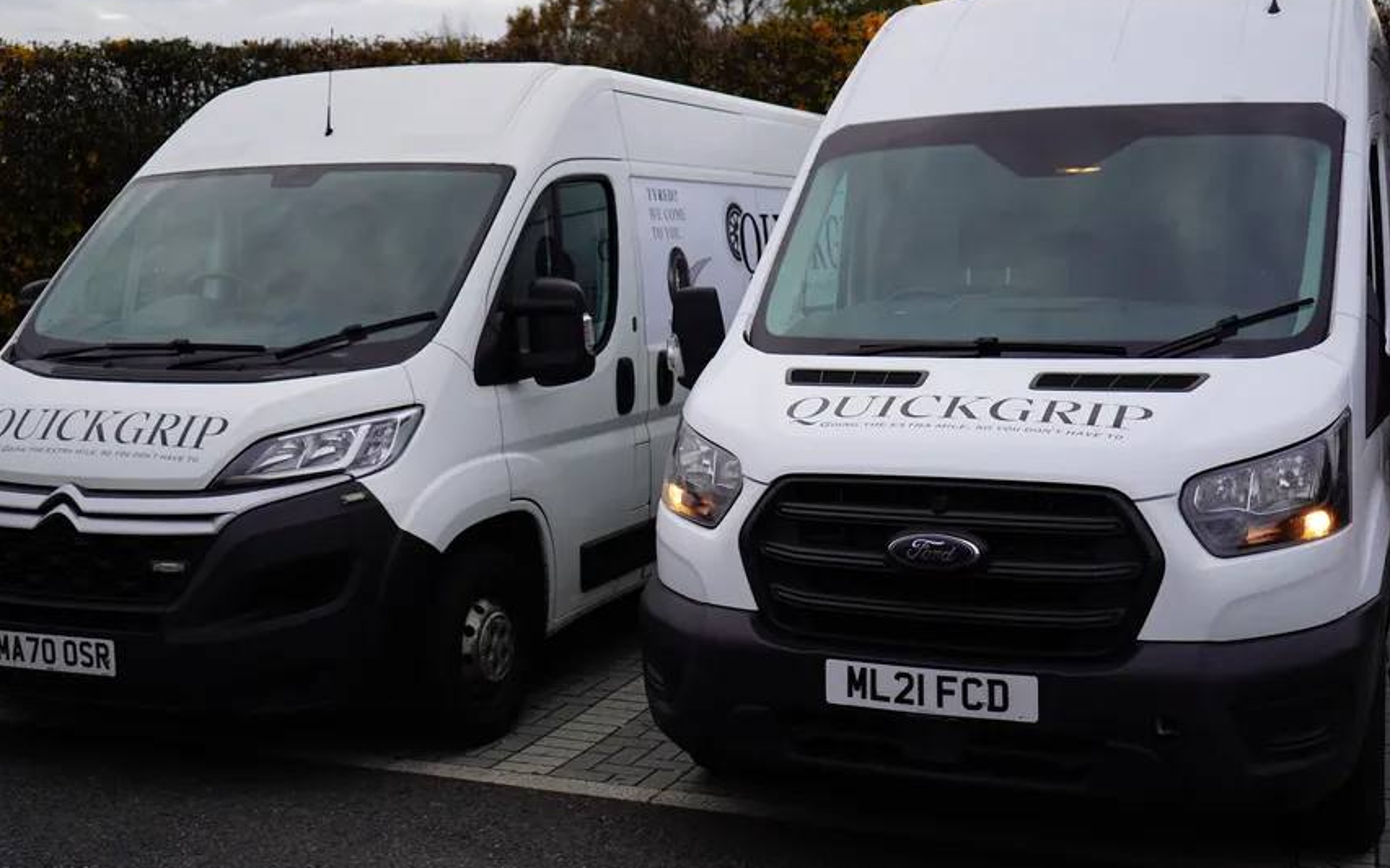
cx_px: 704
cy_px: 391
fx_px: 1629
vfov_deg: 29.8
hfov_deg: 46.2
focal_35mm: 43
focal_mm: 40
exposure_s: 1/800
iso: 3200
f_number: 4
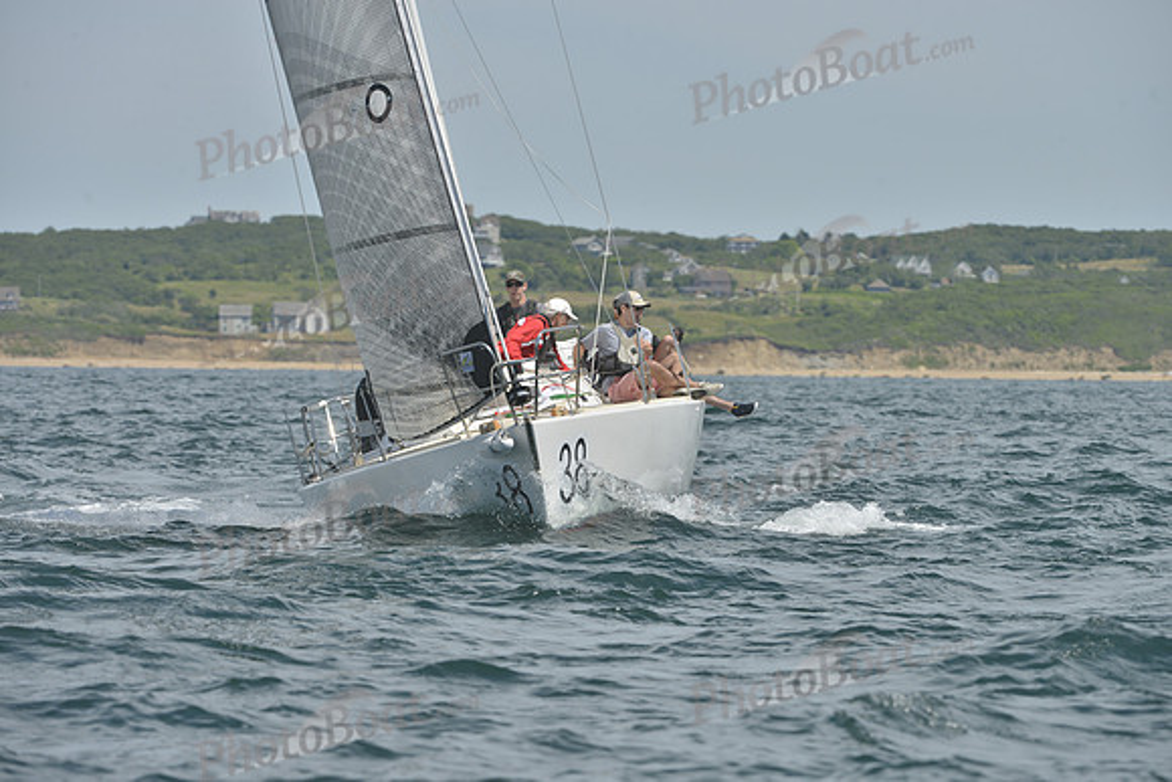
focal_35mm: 220
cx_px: 586
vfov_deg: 6.2
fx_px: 7164
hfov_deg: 9.4
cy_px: 391
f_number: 10
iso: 280
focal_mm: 220
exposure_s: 1/800
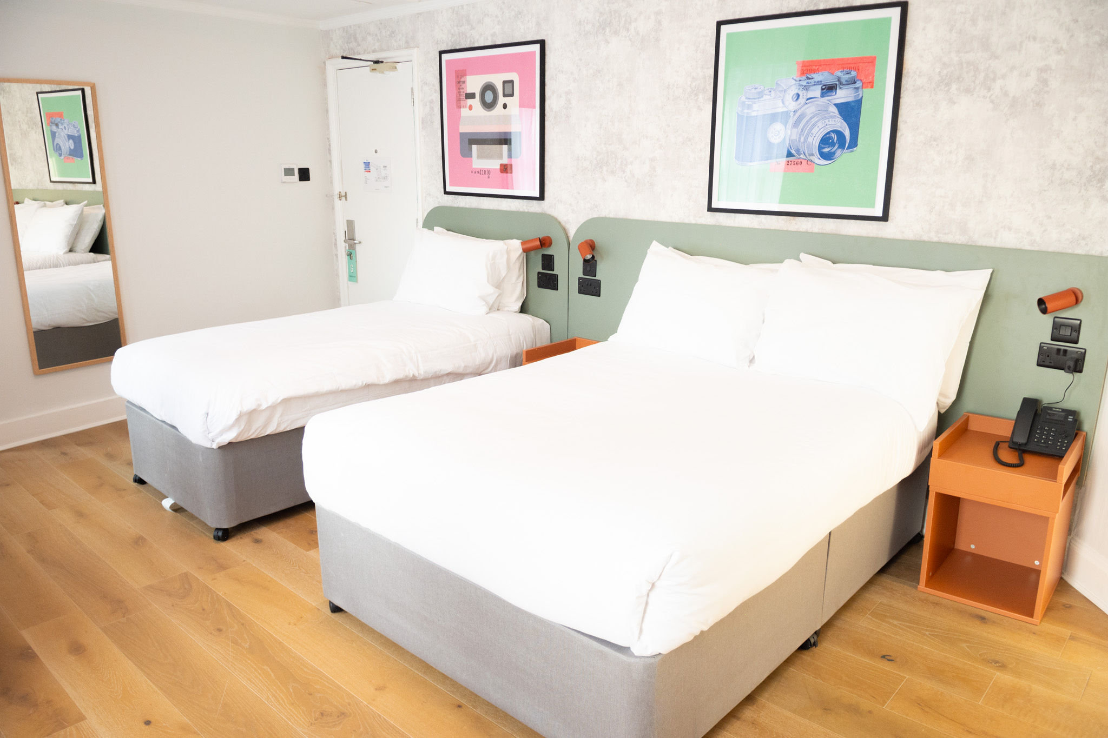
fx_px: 785
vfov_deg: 50.4
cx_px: 554
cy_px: 369
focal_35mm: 26
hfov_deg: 70.4
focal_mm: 17
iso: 800
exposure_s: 1/125
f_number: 2.8
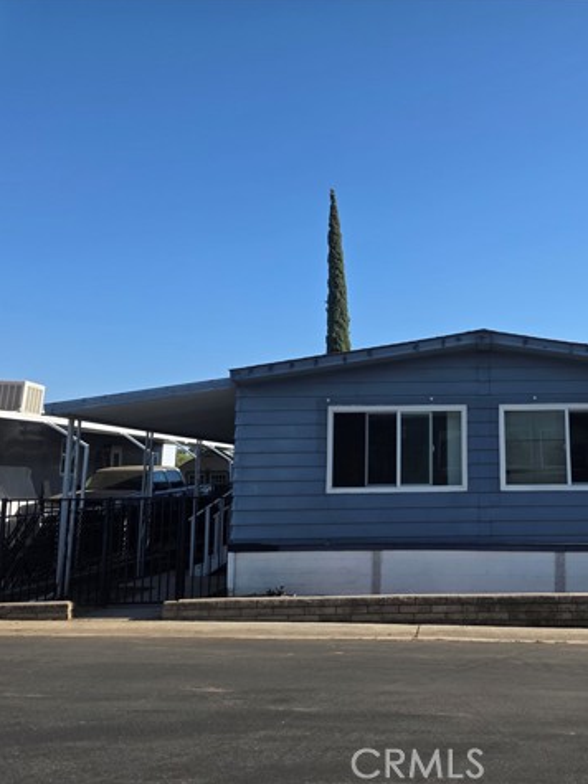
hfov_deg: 43.3
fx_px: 702
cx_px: 472
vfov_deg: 58.4
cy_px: 391
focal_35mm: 31
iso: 80
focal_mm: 6.3
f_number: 1.7
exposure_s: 1/4434
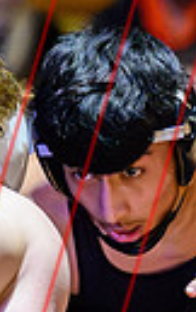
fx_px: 6602
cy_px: 512
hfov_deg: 1.7
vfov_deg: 2.7
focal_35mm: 775
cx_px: 171
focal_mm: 130
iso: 20000
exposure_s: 1/640
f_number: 2.8
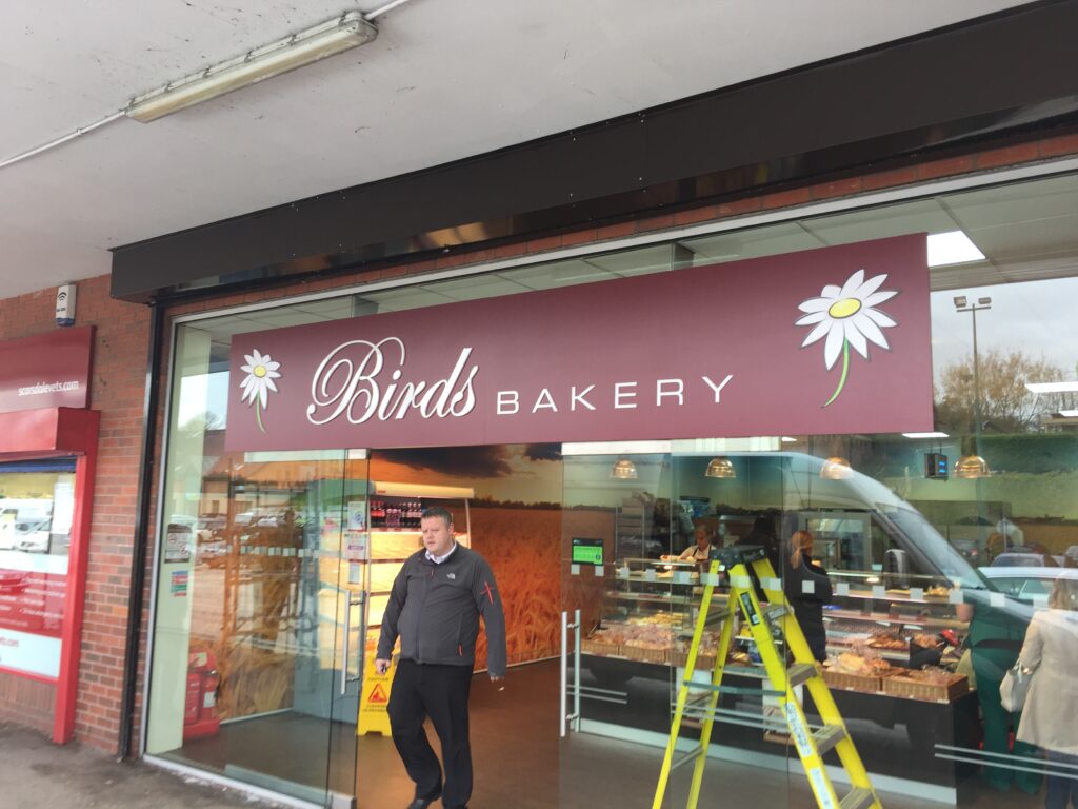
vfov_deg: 48.2
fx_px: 903
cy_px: 404
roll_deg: -2.9
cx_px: 539
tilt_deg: +6.2
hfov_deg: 61.7
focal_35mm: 29
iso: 40
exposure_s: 1/50
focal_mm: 4.15
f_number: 2.2
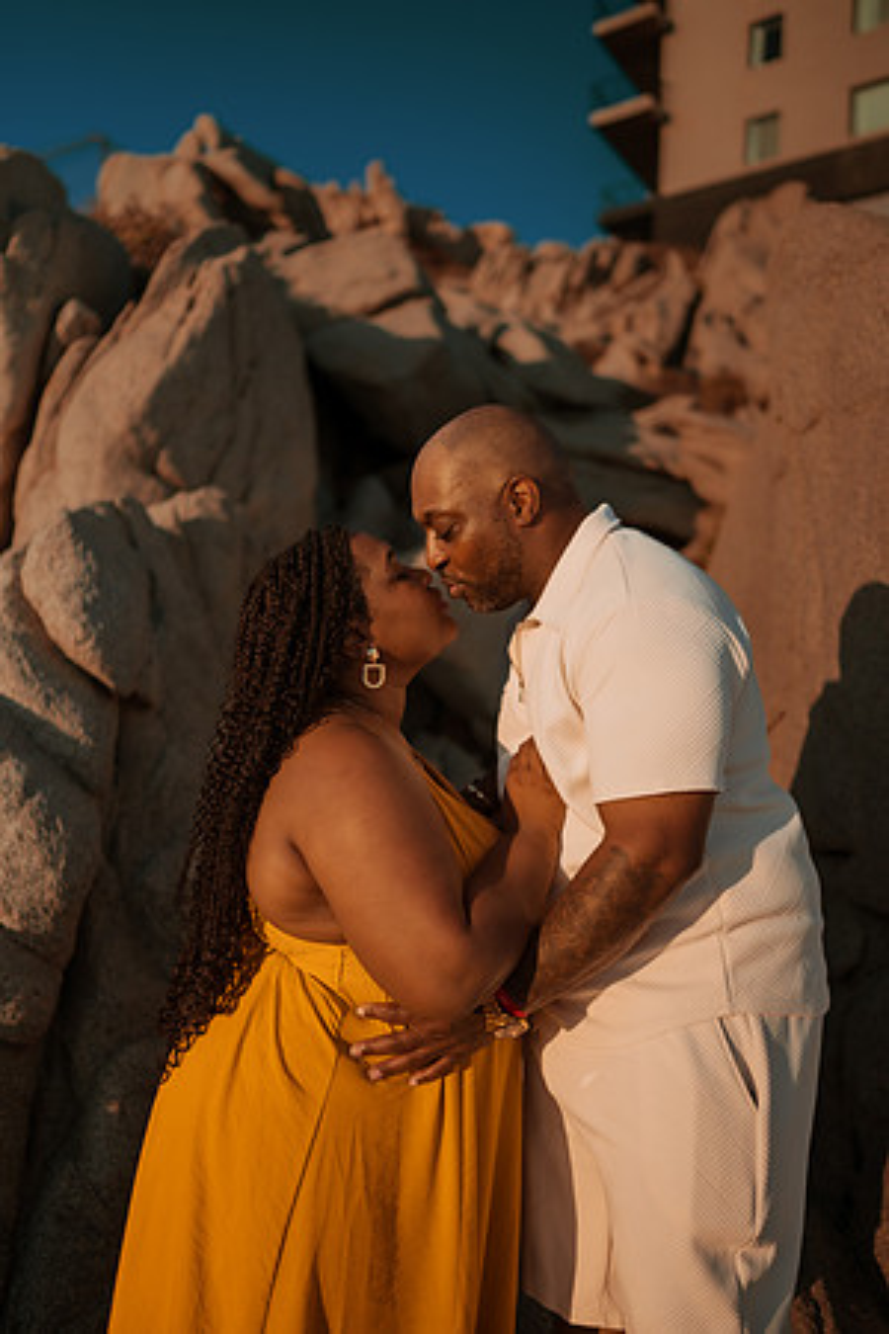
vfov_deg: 54.4
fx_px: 1296
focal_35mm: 35
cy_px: 667
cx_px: 444
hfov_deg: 37.9
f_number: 1.8
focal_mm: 35
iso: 100
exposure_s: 1/8000
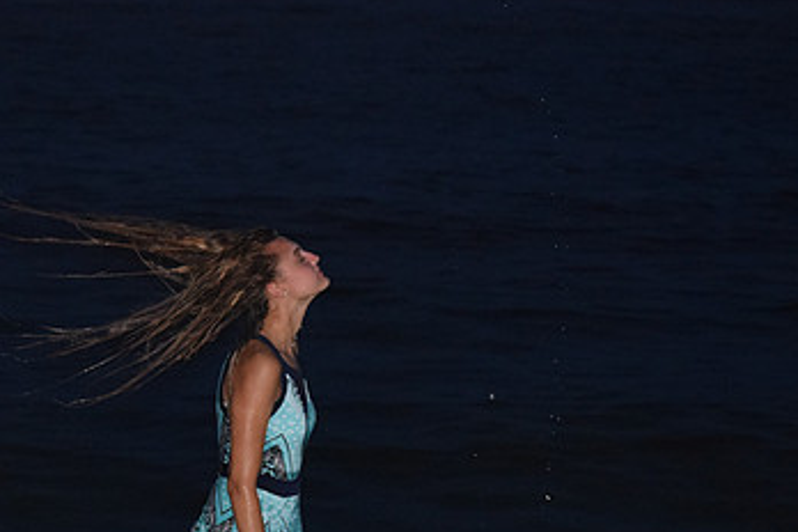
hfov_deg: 12.1
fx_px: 3768
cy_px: 416
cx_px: 243
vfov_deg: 8.1
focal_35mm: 170
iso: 3200
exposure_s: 1/60
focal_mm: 68
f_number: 4.2
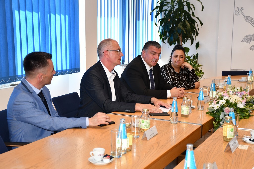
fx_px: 423
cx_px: 127
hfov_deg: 33.4
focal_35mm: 60
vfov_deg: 22.6
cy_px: 84
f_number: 4.5
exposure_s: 1/100
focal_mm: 40
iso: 400
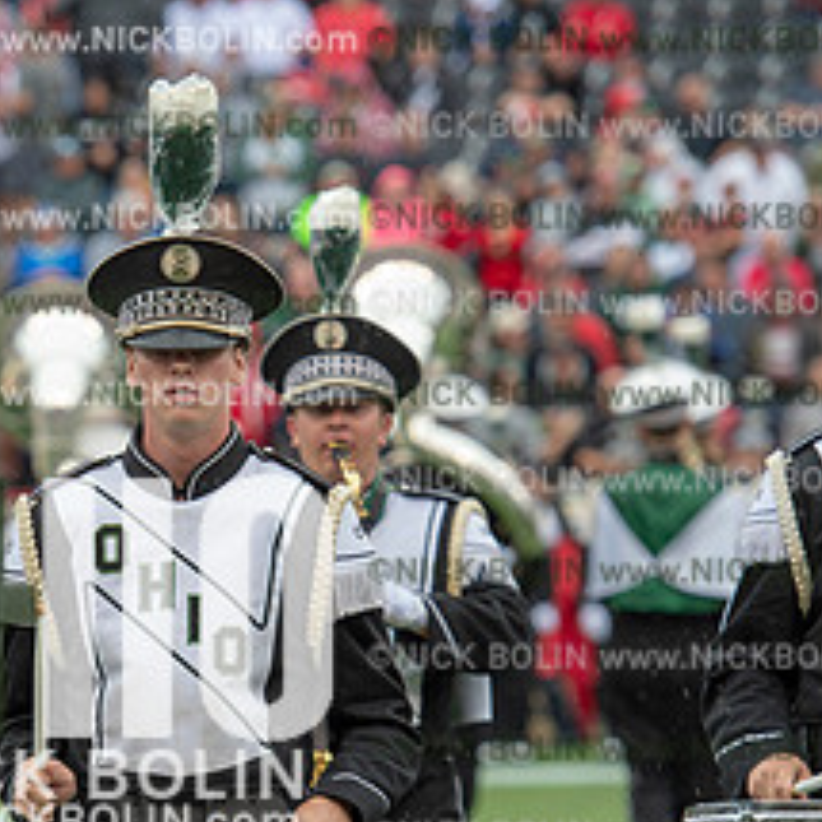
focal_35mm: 366
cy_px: 658
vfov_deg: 4.8
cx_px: 61
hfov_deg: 4.8
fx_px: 9833
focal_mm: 160
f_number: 4
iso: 400
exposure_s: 1/500
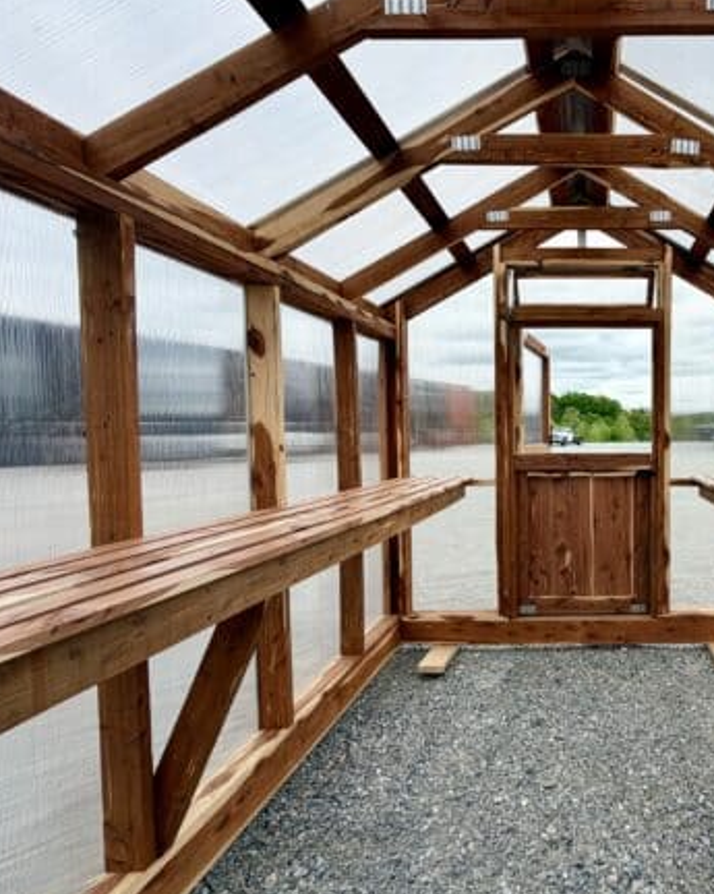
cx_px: 602
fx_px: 502
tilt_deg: -1.5
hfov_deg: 62.7
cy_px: 447
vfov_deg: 83.3
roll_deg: +1.0
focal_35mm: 19
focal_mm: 2.22
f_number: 2.2
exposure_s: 1/770
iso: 32
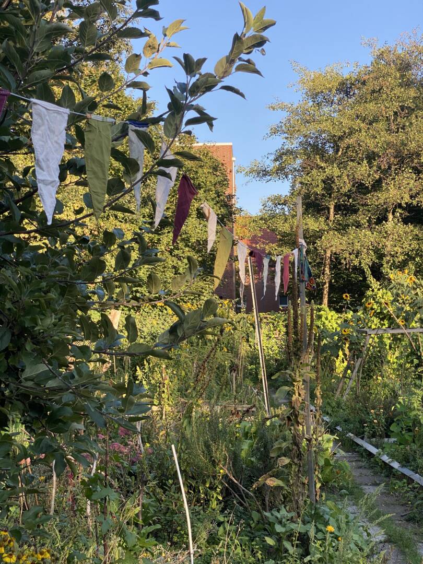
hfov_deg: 28.0
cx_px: 212
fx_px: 847
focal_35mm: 52
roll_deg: -0.7
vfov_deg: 36.8
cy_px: 282
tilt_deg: +4.6
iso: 20
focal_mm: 6
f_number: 2
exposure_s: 1/331
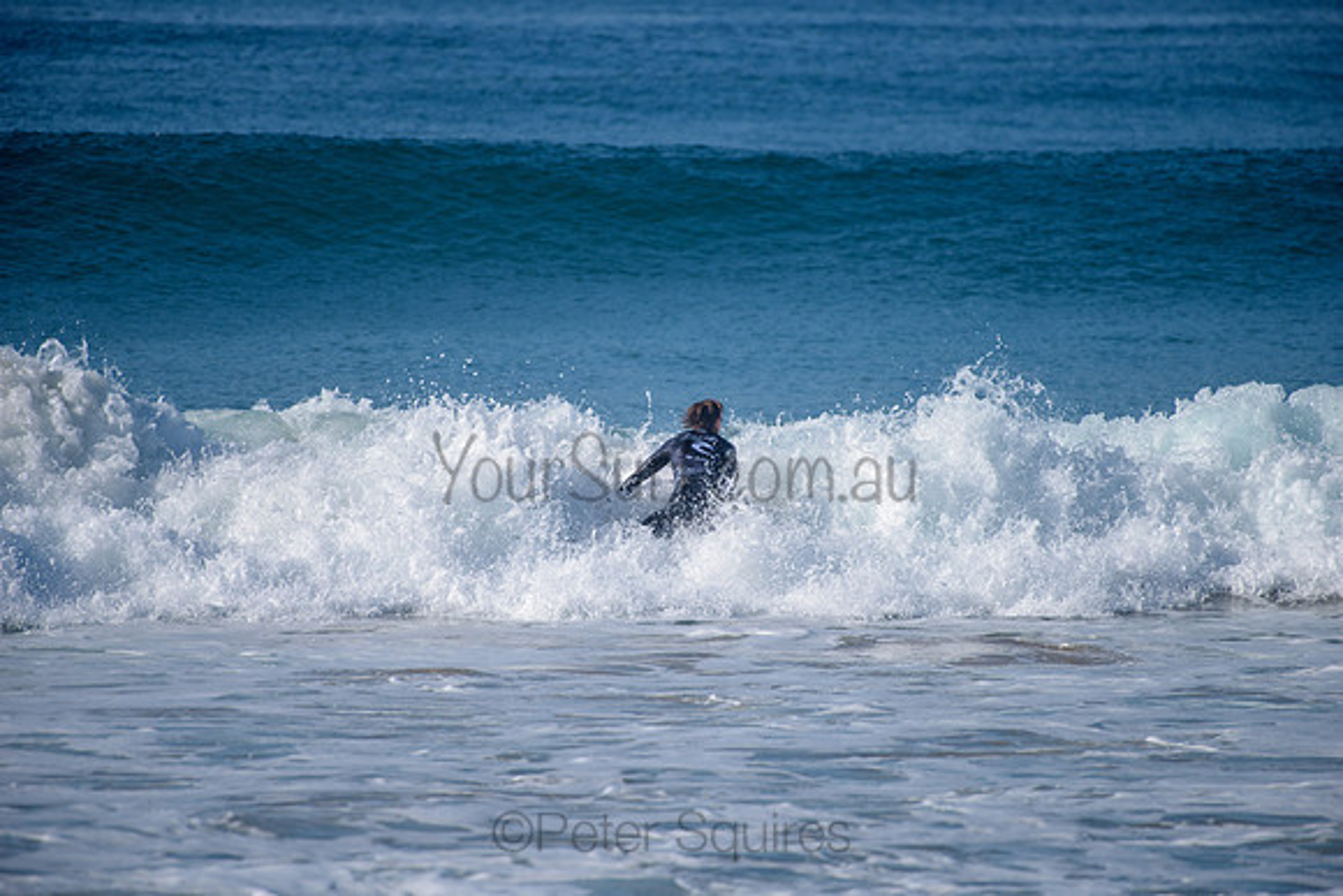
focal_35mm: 500
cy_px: 448
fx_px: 18656
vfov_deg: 2.8
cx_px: 672
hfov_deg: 4.1
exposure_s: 1/2000
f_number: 5.6
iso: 200
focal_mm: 500
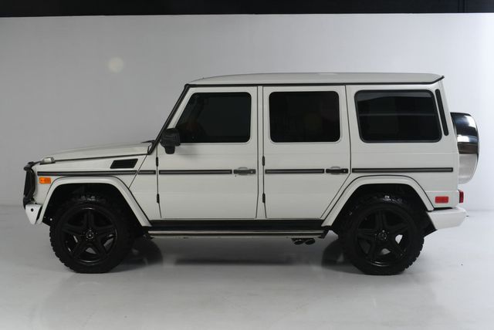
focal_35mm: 40
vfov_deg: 33.5
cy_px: 165
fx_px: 549
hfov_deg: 48.4
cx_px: 247
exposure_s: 1/160
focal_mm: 20
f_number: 14
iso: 100
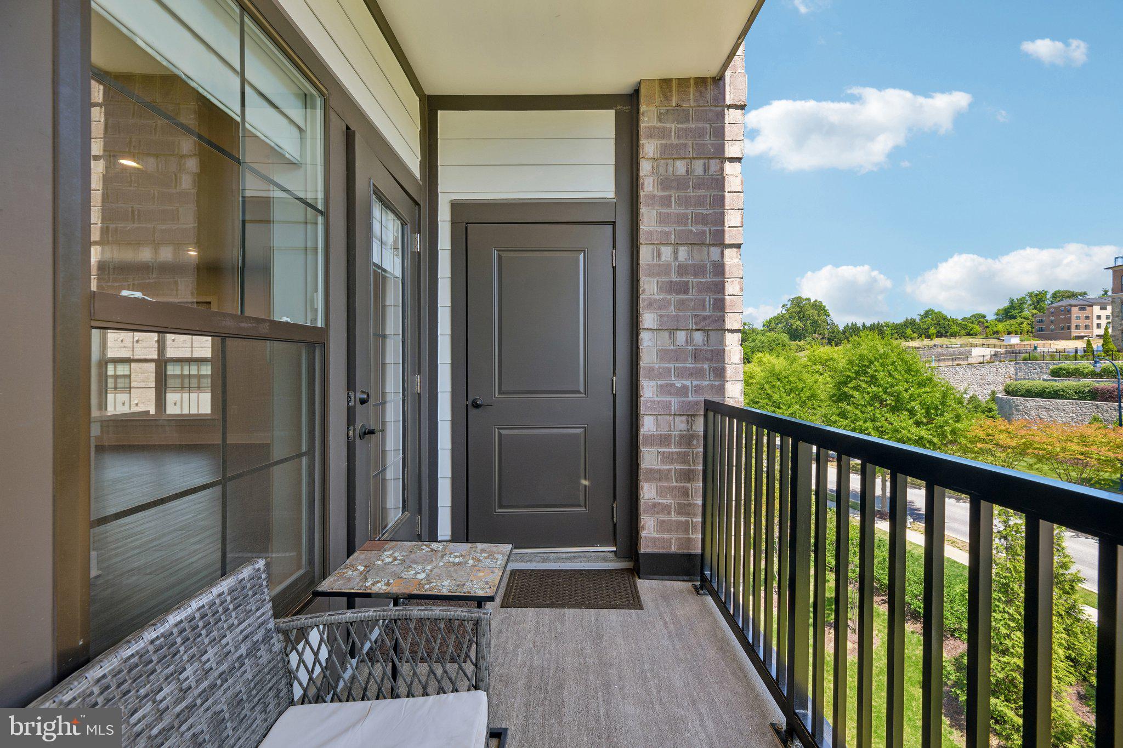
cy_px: 374
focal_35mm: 14
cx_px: 562
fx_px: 437
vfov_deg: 81.2
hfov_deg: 104.3
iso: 100
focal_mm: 14
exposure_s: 1/50
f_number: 8
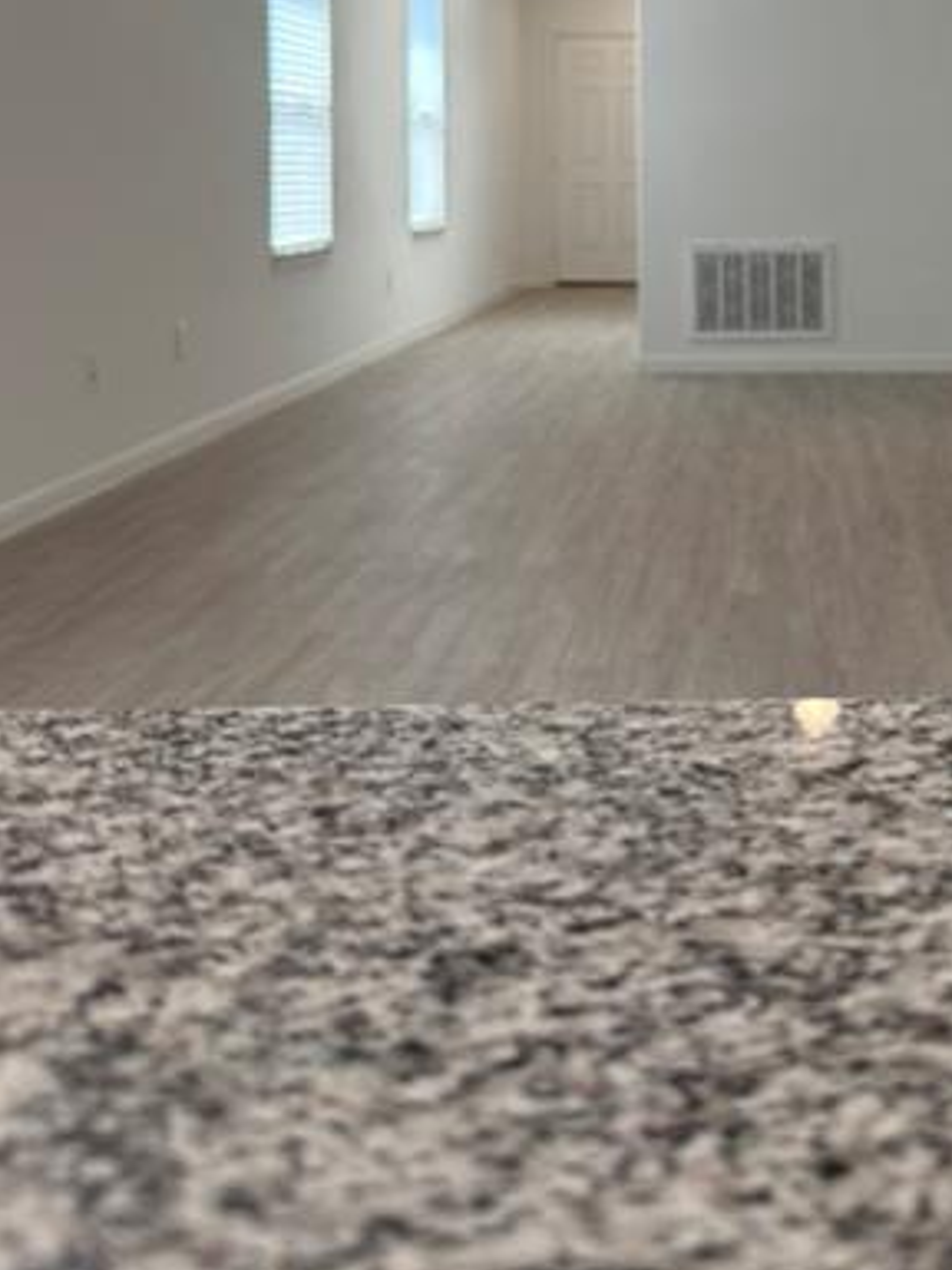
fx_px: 1760
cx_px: 836
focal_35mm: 48
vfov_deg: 38.0
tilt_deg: -2.4
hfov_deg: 29.2
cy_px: 235
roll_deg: +0.3
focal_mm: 6.76
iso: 100
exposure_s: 1/150
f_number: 1.78
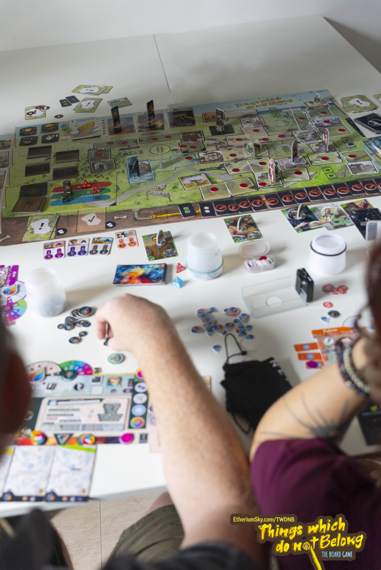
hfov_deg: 34.3
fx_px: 618
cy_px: 285
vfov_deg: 49.5
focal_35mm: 39
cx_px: 190
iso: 1000
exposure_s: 1/60
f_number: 3.5
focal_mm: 39
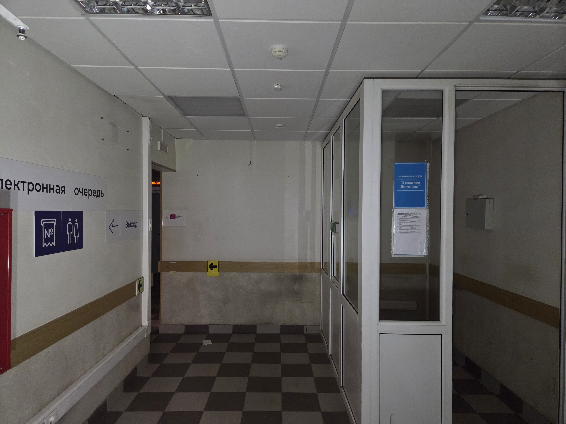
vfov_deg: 58.9
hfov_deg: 73.9
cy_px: 212
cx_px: 283
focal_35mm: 23
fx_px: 376
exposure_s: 1/50
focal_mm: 5.4
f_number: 1.8
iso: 1600
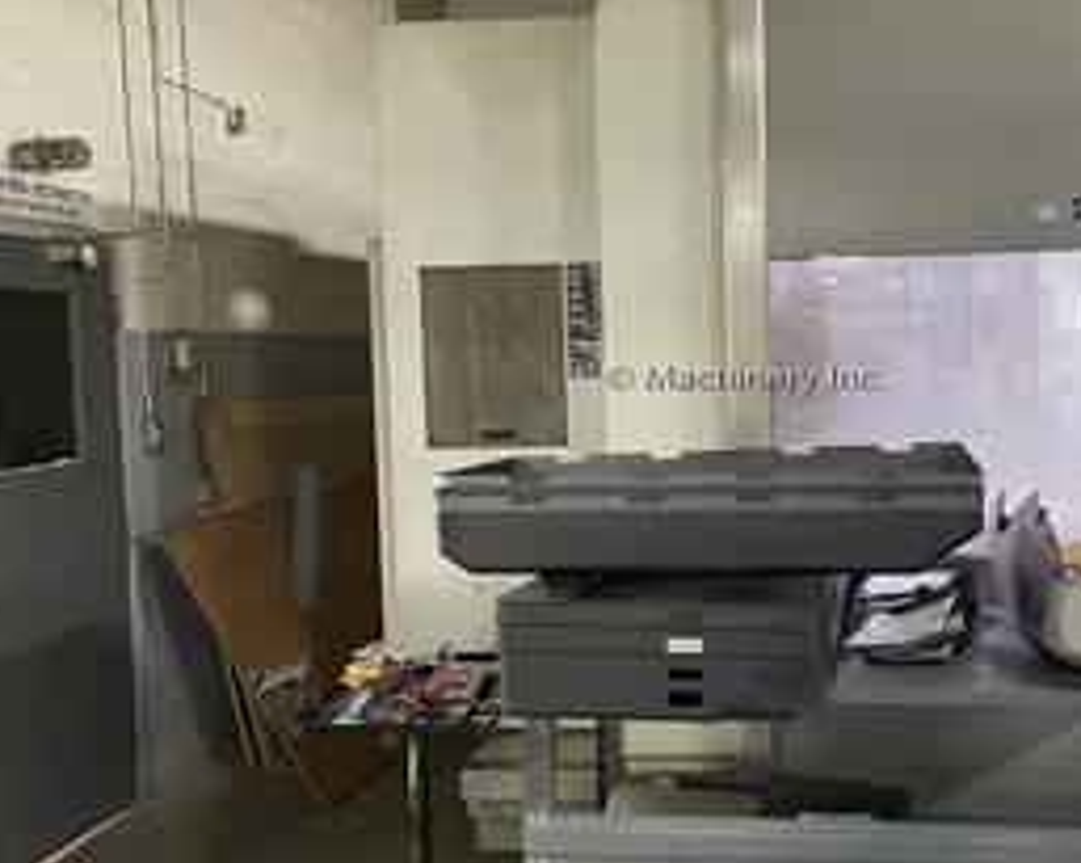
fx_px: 1214
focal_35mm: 38
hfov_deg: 47.1
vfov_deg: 39.1
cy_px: 421
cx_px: 736
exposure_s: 1/60
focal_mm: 5.1
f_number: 1.6
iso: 400
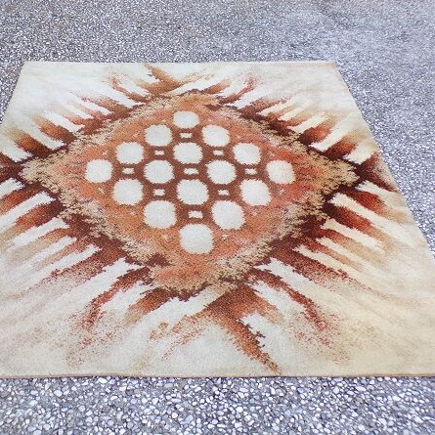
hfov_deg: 34.0
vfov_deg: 34.0
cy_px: 216
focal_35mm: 50
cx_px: 197
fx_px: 711
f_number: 3.4
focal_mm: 7.6
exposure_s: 1/85
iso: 80
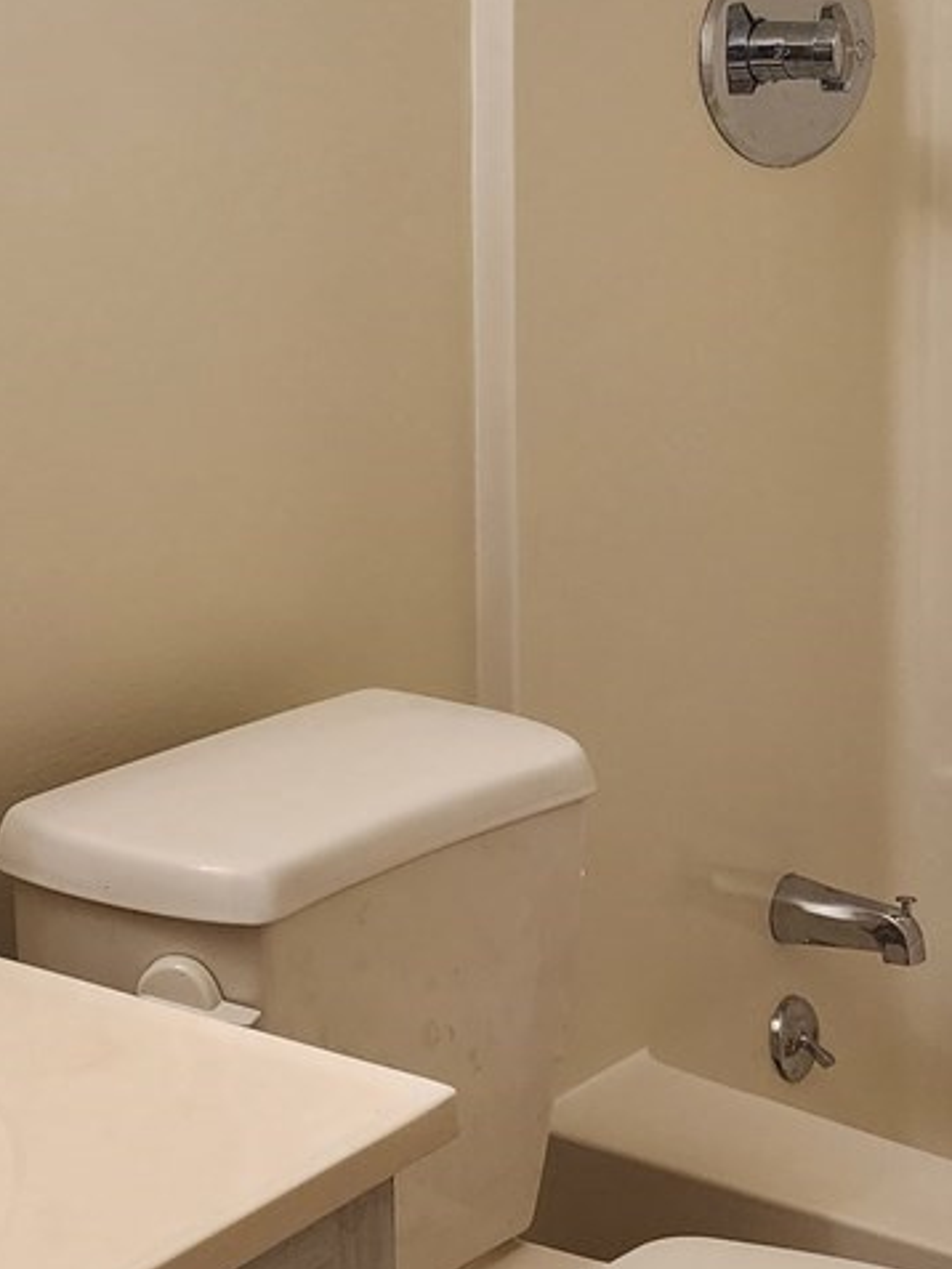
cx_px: 197
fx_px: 2712
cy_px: 407
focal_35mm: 74
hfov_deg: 19.7
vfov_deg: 26.2
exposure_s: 1/120
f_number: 1.8
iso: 250
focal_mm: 6.4
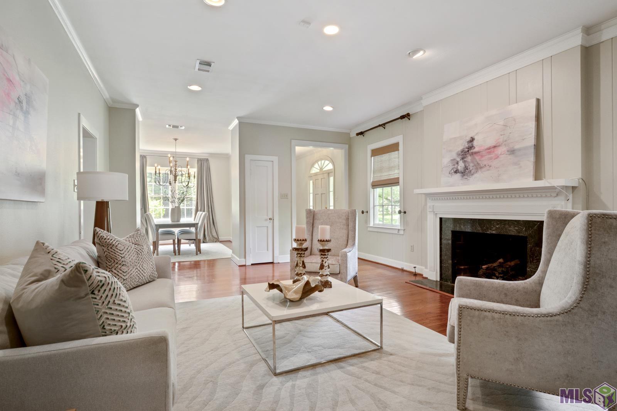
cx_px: 308
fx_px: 309
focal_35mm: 18
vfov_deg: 67.4
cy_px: 206
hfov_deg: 90.0
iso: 400
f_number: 11
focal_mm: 18
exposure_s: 1/30
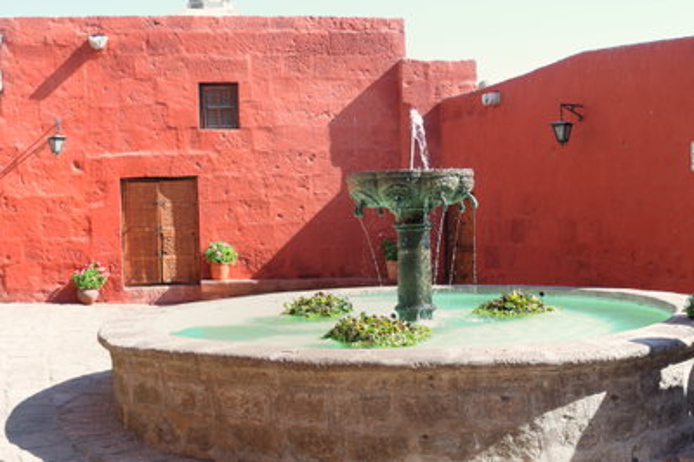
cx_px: 347
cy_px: 231
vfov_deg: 31.8
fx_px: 809
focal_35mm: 42
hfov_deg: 46.4
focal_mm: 28
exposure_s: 1/125
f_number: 5.6
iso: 200
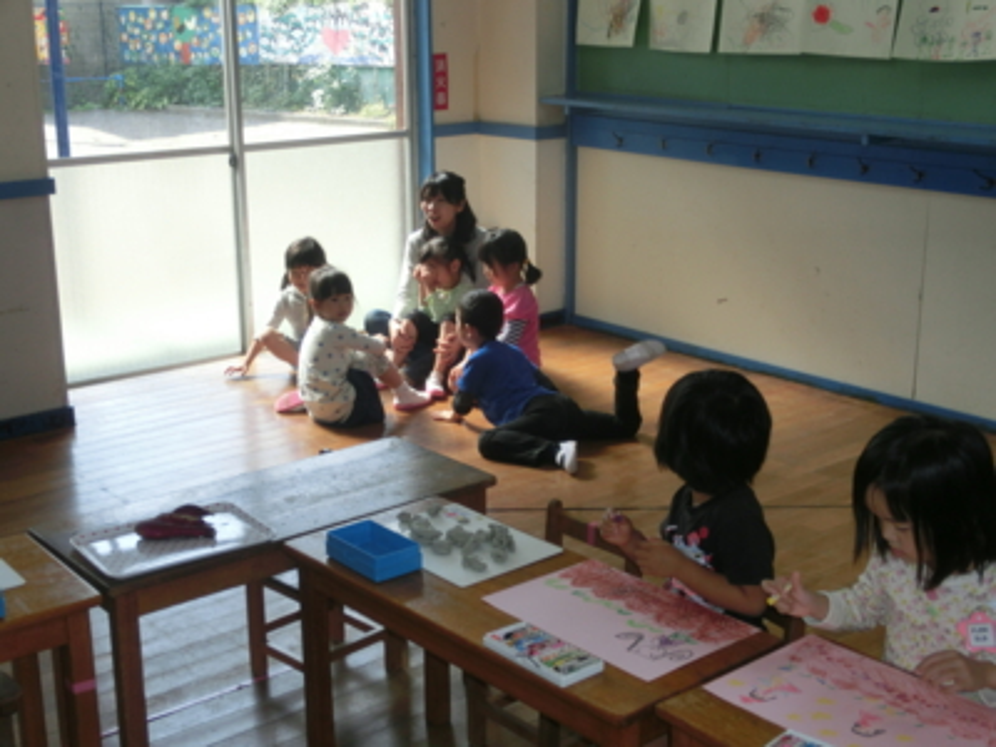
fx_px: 1352
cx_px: 498
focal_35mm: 47
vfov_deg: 30.9
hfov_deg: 40.4
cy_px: 374
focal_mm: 8.29
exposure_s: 1/125
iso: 80
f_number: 4.2
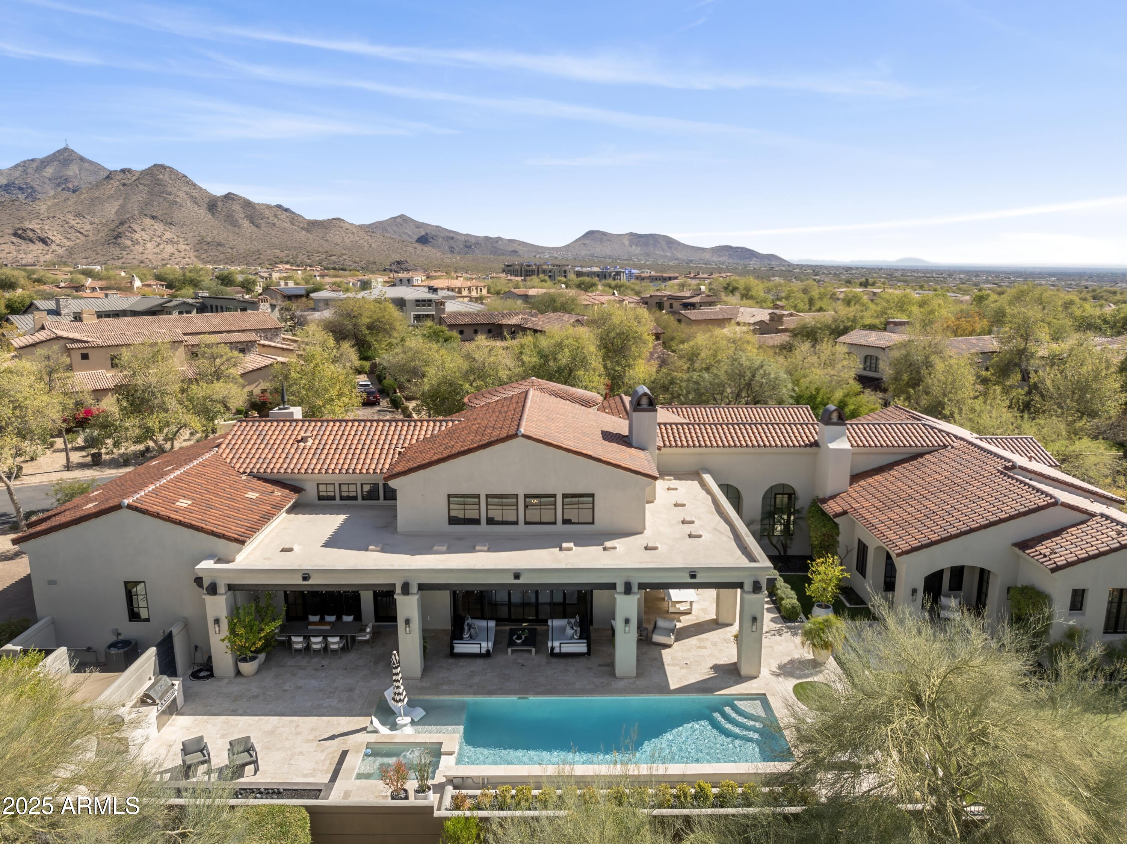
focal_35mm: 24
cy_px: 422
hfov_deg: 71.6
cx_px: 564
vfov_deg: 56.8
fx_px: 781
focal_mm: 12.3
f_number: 2.8
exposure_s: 1/1250
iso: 110
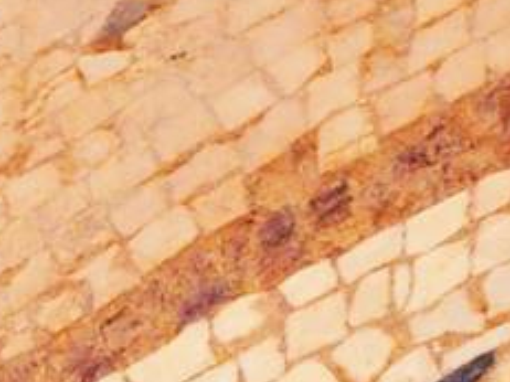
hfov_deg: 2.9
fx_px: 10190
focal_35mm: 692
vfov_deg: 2.1
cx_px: -104
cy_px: 1124
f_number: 2.8
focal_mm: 21.2
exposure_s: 1/160
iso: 200
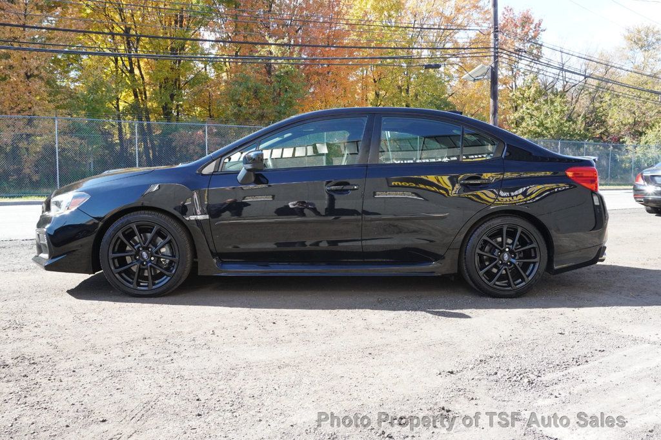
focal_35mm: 32
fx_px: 578
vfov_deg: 41.6
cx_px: 330
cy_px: 220
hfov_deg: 59.5
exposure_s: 1/250
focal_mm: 21
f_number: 9
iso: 1000
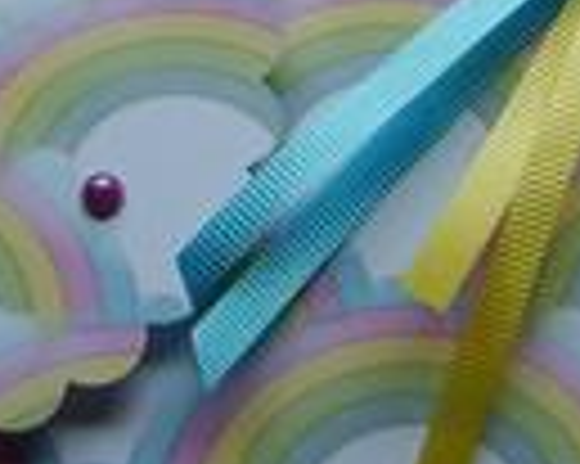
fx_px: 2041
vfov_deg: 12.8
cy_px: 23
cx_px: 274
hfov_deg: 16.2
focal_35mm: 119
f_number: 2.8
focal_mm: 5.8
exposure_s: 1/125
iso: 50
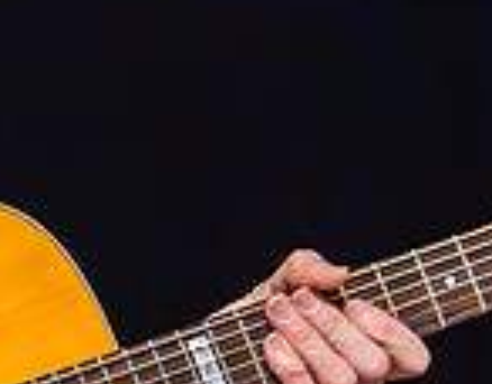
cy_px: 263
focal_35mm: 453
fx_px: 6535
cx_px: -277
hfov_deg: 4.3
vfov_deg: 3.4
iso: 32000
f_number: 4
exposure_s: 1/200
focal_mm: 86
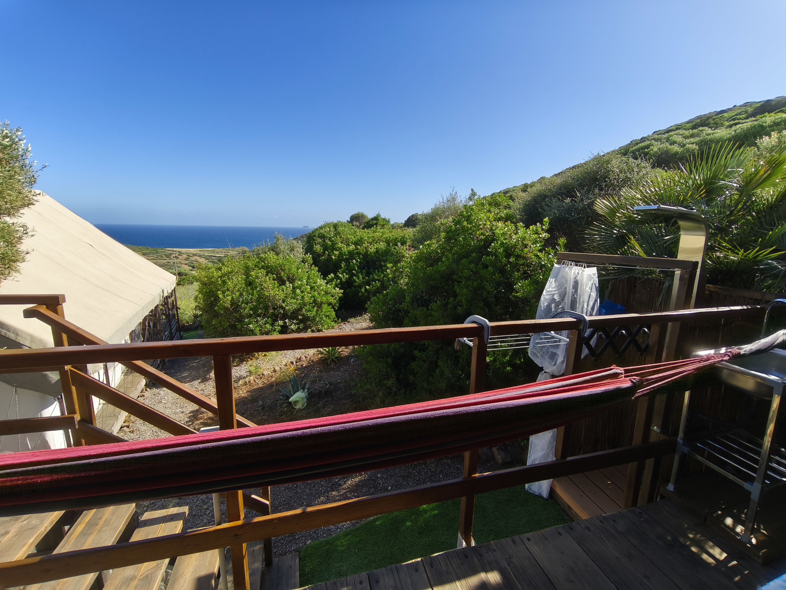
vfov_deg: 81.7
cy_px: 295
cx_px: 393
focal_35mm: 15
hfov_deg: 98.2
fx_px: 341
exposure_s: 1/265
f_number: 2.2
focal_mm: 1.91
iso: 50
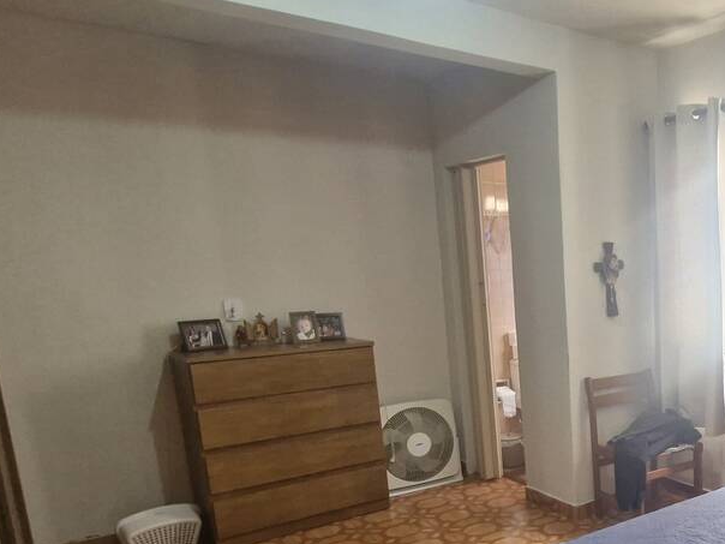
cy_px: 389
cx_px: 694
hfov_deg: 49.7
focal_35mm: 31
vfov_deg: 44.3
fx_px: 649
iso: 320
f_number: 2.2
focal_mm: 1.74
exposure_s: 1/60
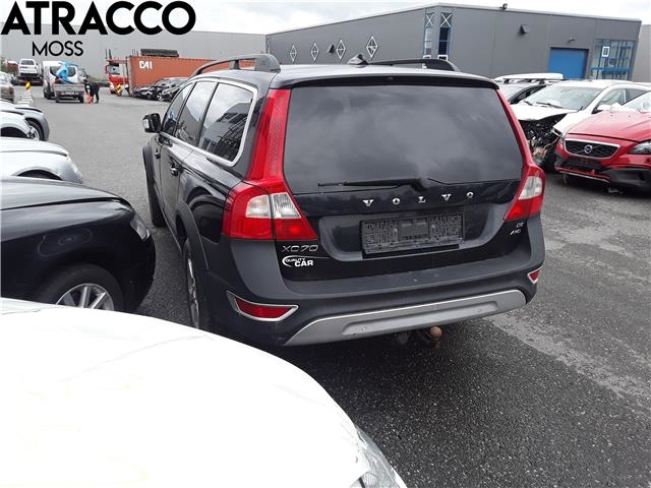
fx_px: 527
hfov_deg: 63.4
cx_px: 326
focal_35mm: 28
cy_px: 244
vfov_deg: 49.7
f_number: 1.9
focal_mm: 2.91
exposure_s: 1/170
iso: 40
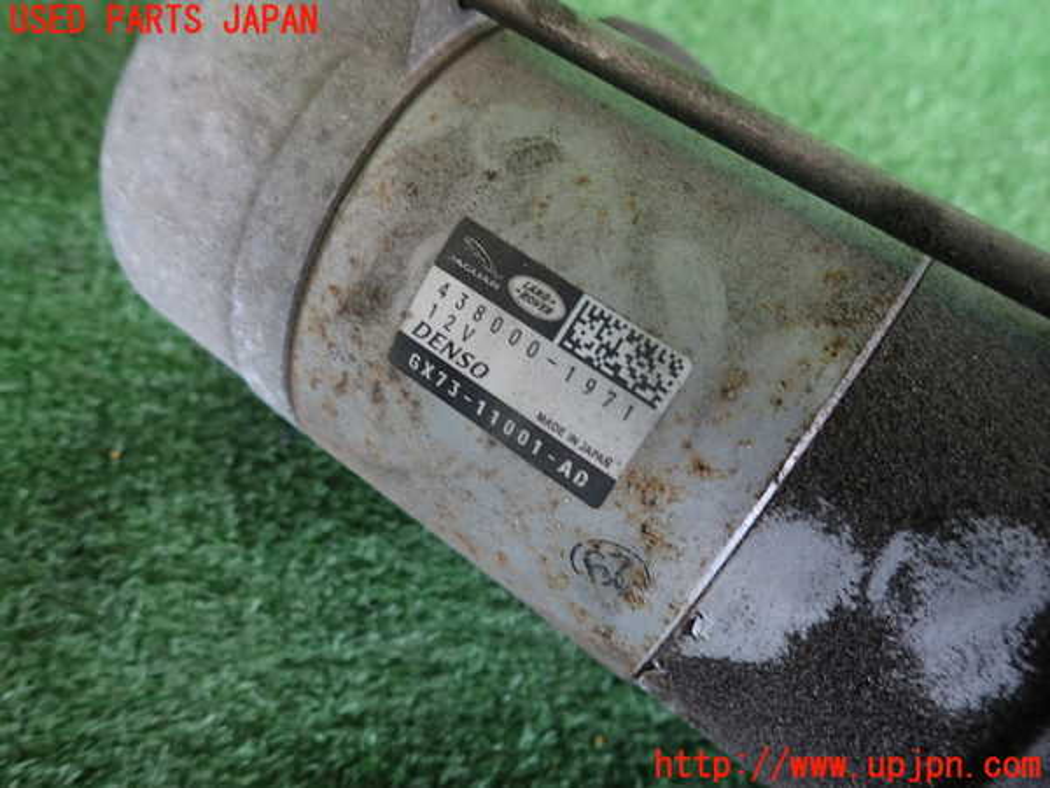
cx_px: 525
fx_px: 758
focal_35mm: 25
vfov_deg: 54.9
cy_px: 394
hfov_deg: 69.4
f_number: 2
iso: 200
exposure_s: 1/40
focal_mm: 4.5
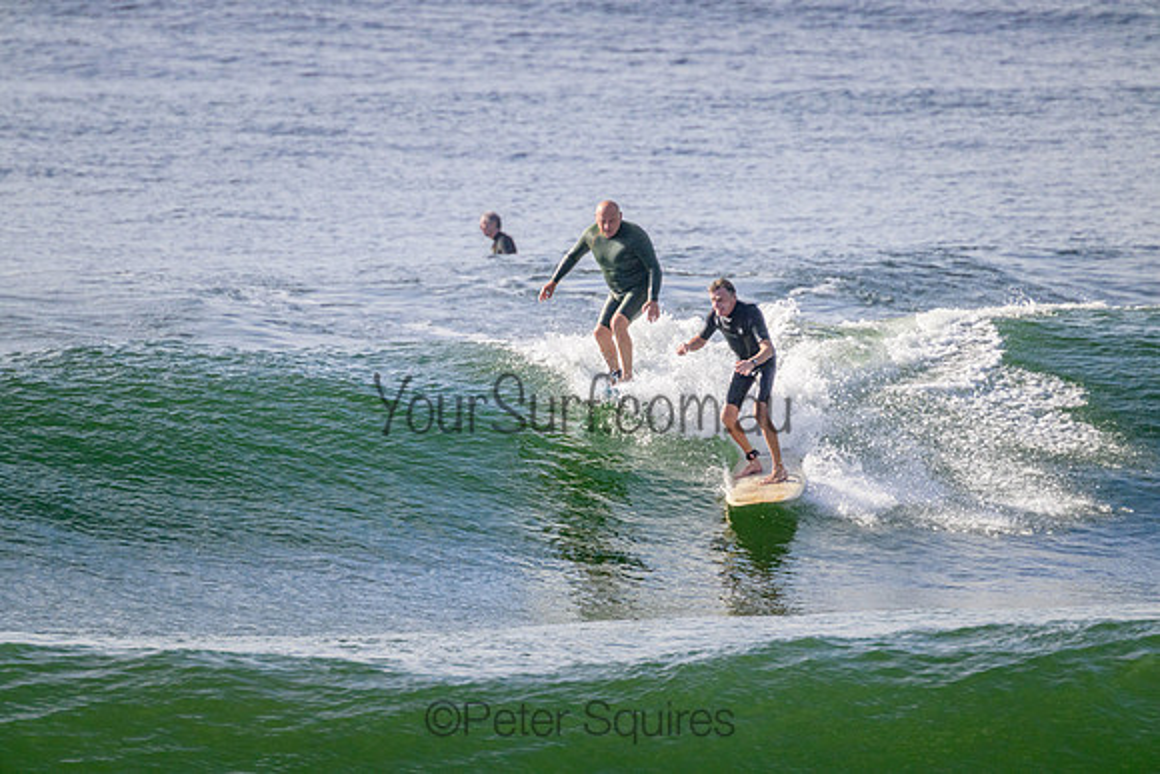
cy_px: 387
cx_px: 580
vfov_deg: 1.7
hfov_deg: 2.6
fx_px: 25783
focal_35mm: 800
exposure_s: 1/2000
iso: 1000
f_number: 11
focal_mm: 800
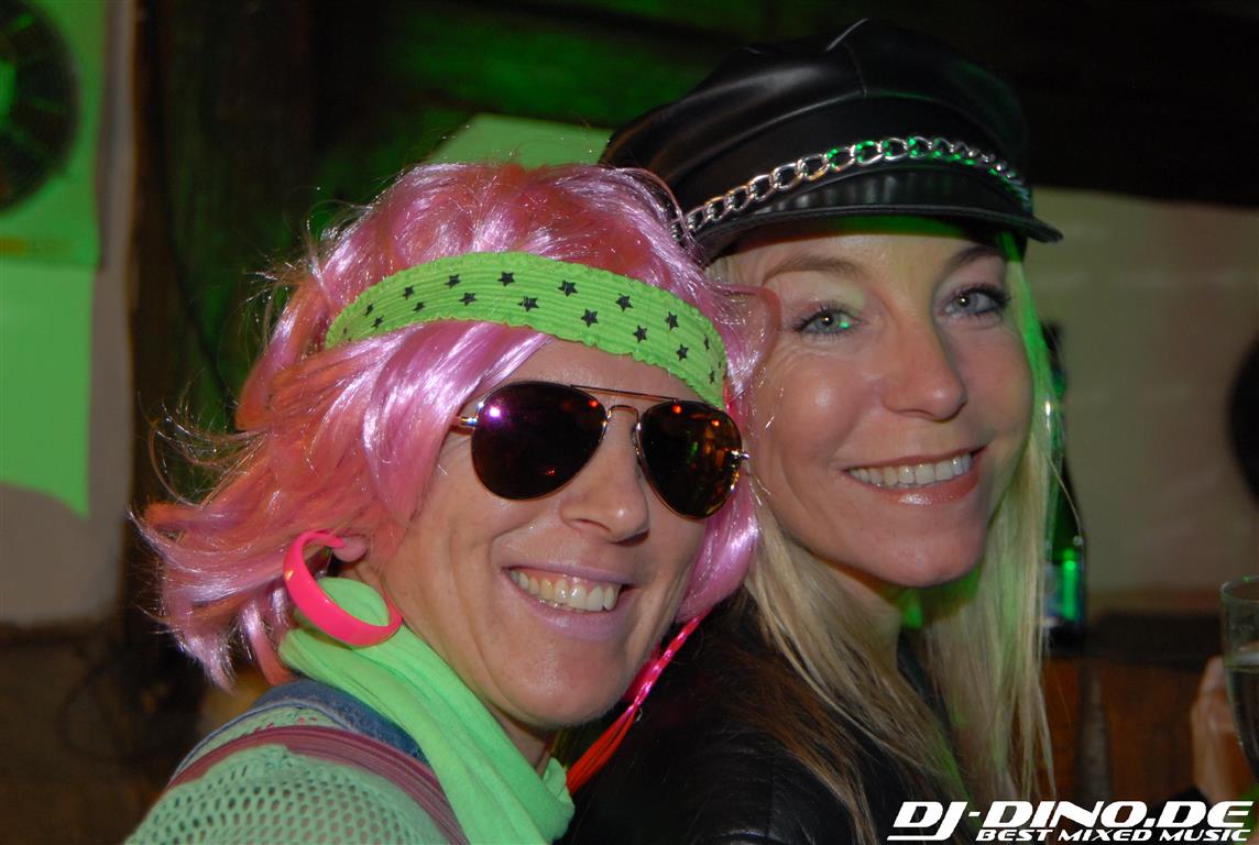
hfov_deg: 29.8
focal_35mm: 68
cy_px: 422
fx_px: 2366
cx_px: 630
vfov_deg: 20.3
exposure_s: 1/8
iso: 400
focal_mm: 45
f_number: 5.6
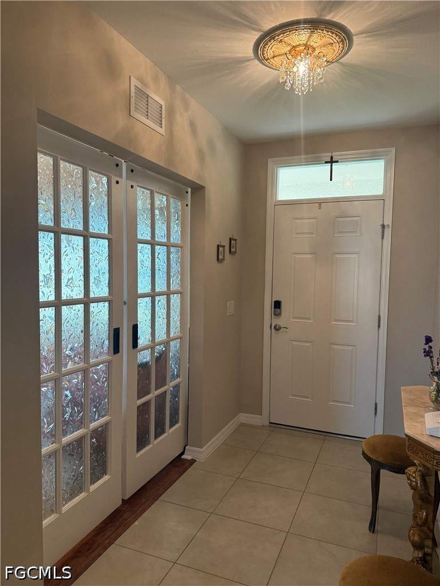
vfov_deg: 71.6
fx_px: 407
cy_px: 293
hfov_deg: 56.8
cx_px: 220
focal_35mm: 24
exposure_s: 1/60
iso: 200
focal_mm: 6.76
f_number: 1.78
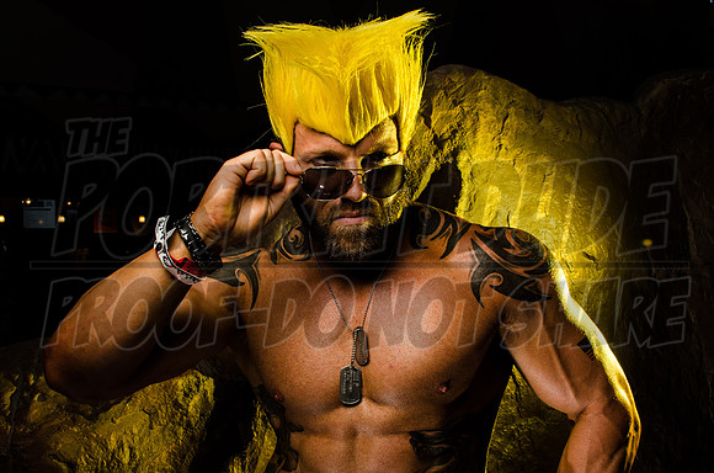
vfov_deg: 36.7
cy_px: 236
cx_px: 357
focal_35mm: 36
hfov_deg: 53.2
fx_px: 712
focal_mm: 24
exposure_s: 1/60
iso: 100
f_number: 13
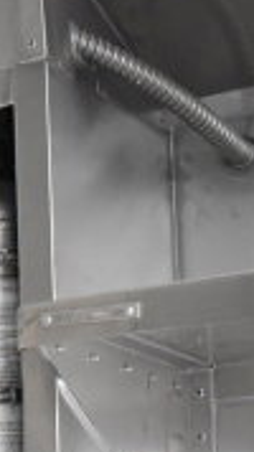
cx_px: -284
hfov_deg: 9.8
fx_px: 1352
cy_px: 377
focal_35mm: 113
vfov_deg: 18.8
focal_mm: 21
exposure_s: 1/30
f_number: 3.8
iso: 2500
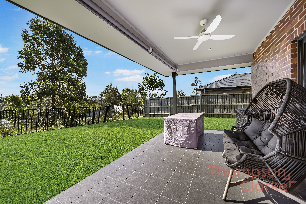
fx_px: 119
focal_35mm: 14
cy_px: 102
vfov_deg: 81.3
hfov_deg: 104.2
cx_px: 153
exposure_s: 1/100
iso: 100
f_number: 9
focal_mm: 14
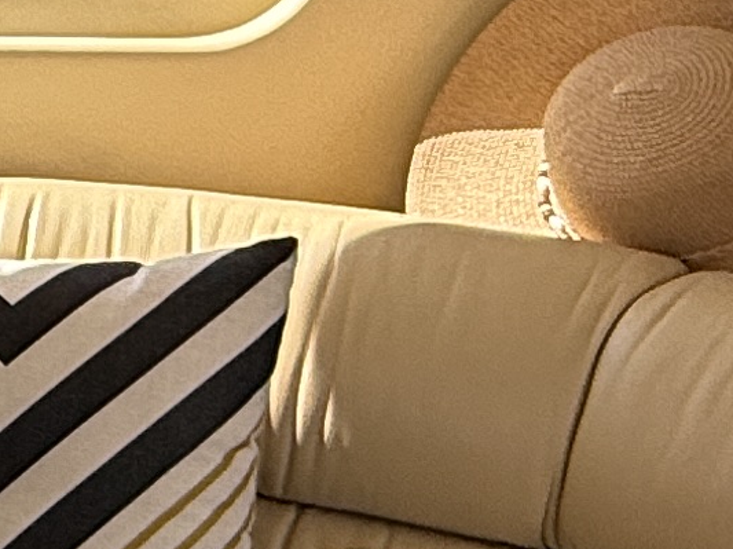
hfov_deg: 15.4
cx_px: -666
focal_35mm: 106
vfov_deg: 13.9
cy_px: 438
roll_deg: +1.2
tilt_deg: -17.6
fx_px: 2243
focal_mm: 2.22
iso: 50
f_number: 2.2
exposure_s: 1/188
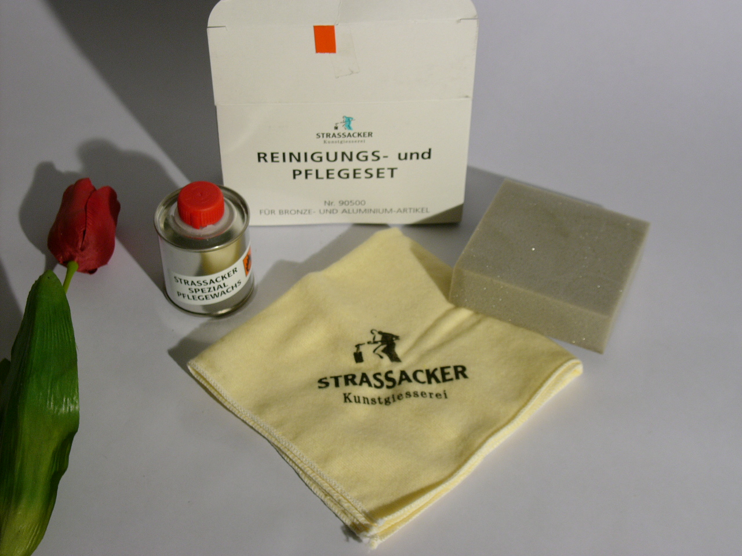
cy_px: 278
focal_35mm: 58
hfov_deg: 33.2
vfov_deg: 25.2
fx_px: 1243
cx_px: 371
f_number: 4
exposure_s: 1/160
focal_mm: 14.7
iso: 100
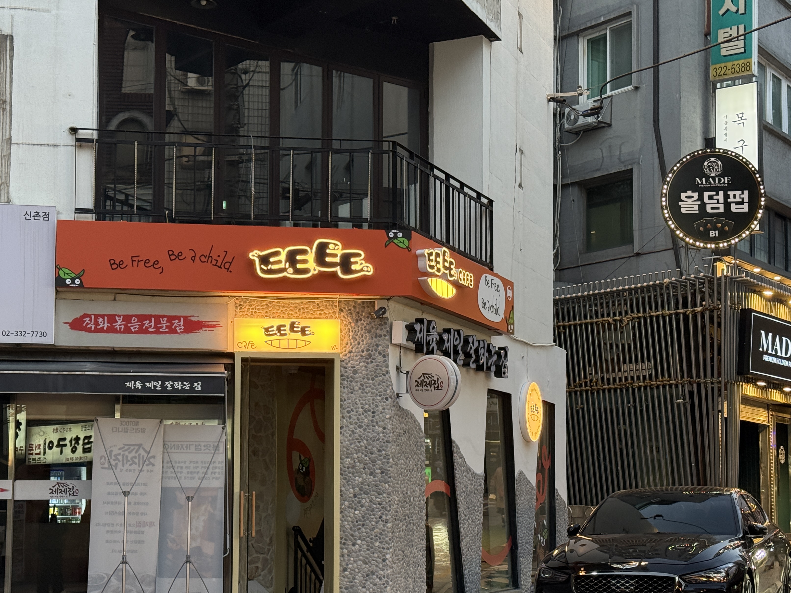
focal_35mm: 60
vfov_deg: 24.3
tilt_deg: +6.2
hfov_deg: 32.1
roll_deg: -0.2
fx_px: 1371
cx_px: 306
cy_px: 370
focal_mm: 6.76
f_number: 1.78
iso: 250
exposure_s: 1/120
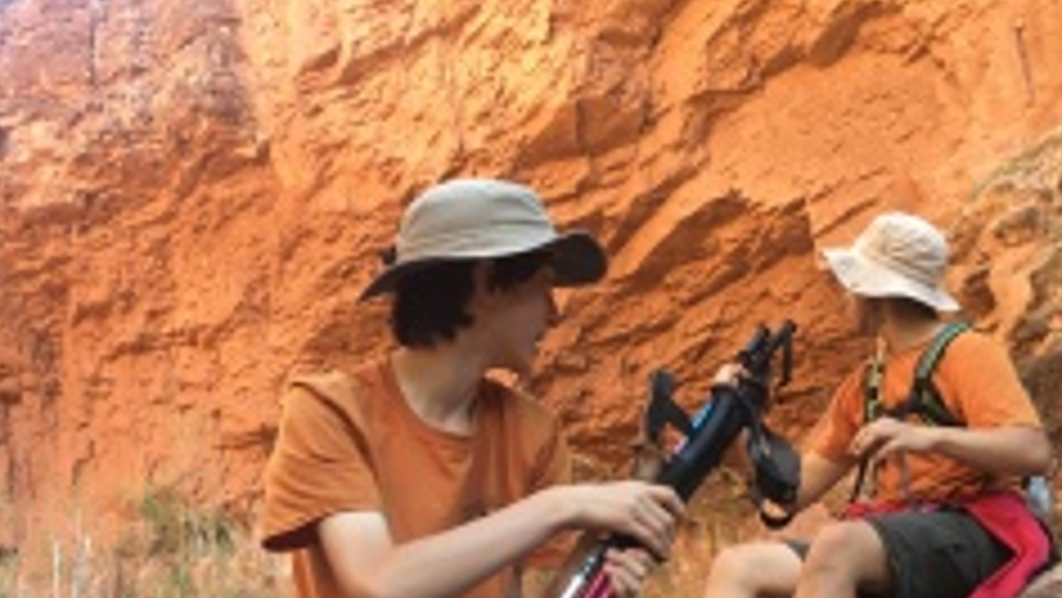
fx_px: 1380
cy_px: 634
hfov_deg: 42.1
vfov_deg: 23.2
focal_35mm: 49
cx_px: 536
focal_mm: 4.15
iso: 32
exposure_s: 1/40
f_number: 2.2
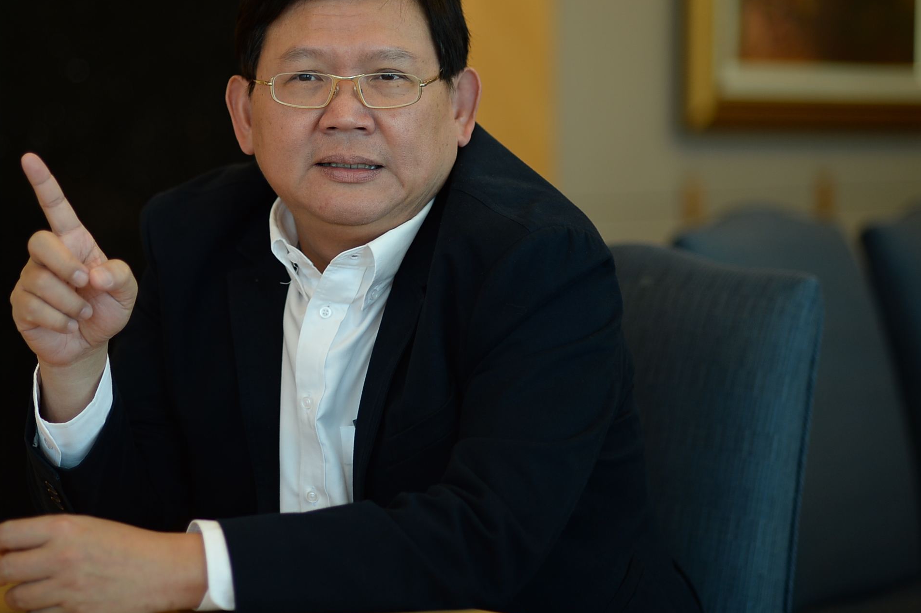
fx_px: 2812
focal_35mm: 110
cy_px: 231
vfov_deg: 12.4
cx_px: 351
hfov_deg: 18.6
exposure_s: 1/125
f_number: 1.8
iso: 320
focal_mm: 85
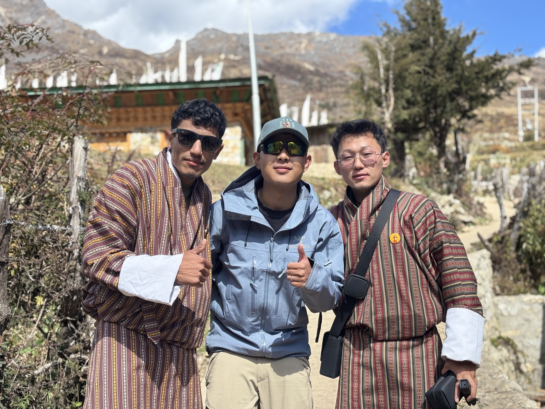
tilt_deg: +11.1
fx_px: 819
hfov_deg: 36.8
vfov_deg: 28.0
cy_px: 204
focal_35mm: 52
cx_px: 272
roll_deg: +0.9
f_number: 1.6
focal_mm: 5.96
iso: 32
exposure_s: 1/1080
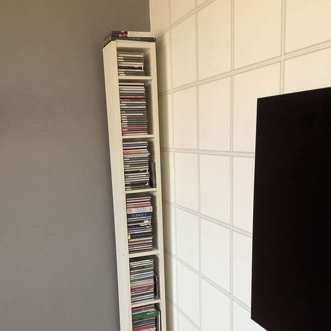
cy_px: 214
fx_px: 400
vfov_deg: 44.4
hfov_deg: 44.9
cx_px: 165
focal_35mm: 37
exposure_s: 1/60
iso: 125
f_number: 2.4
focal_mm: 3.3
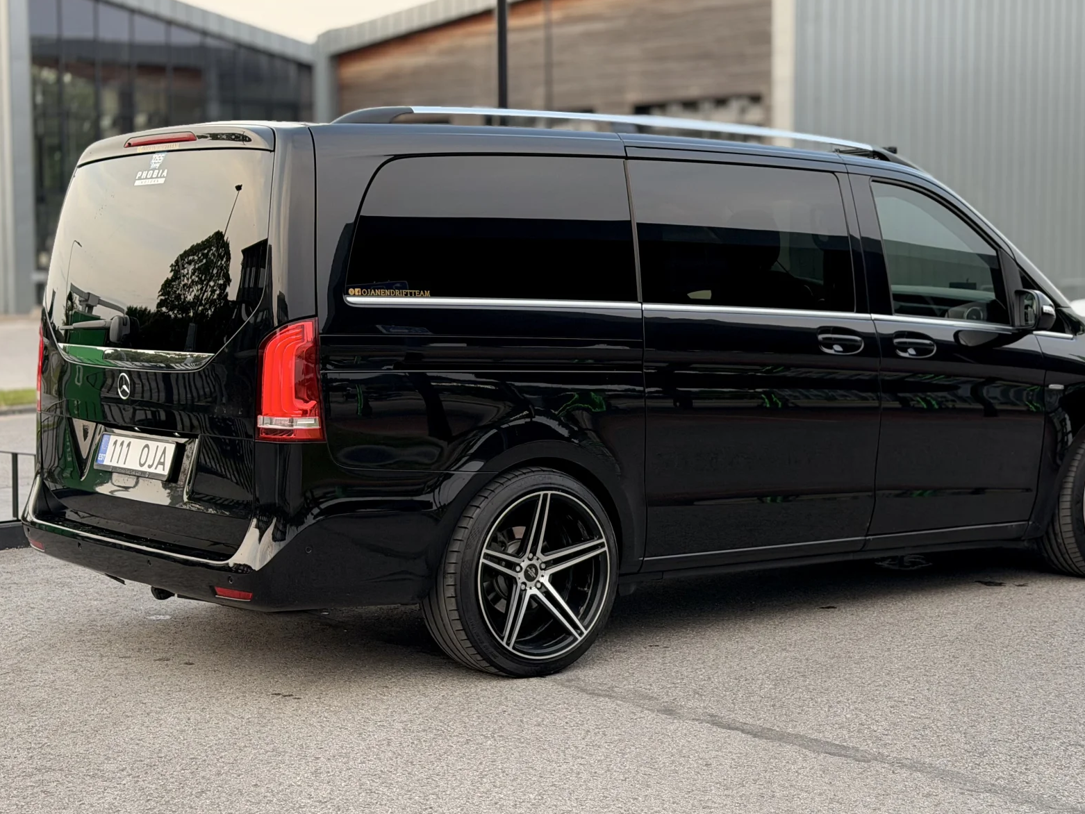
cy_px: 347
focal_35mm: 59
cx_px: 620
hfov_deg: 32.6
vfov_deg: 24.8
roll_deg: +0.8
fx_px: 1850
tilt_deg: -3.5
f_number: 1.78
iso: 160
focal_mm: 6.76
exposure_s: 1/197
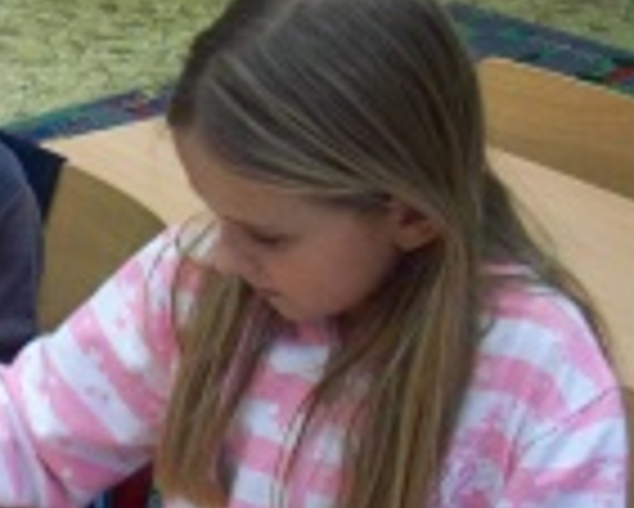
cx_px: -175
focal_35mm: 115
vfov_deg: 13.4
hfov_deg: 15.9
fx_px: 2159
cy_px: 279
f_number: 2.8
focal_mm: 6.2
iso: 160
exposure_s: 1/48.9
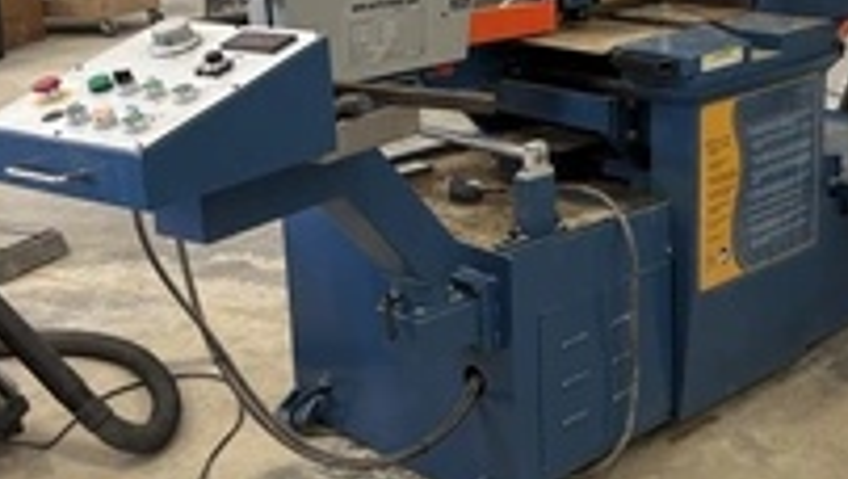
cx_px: 529
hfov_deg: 37.0
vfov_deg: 21.5
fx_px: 1260
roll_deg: +2.0
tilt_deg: -13.2
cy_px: 181
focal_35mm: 56
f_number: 1.6
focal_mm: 5.96
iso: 125
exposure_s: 1/60
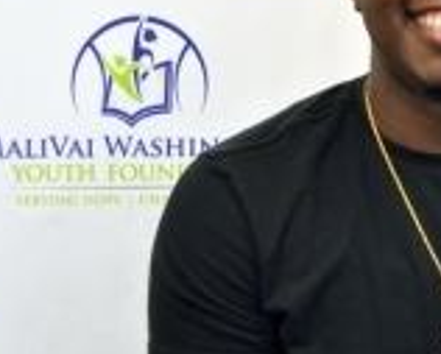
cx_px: 452
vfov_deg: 10.2
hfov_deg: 12.5
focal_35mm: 152
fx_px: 1988
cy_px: 70
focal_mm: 38
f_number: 4.8
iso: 560
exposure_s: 1/60
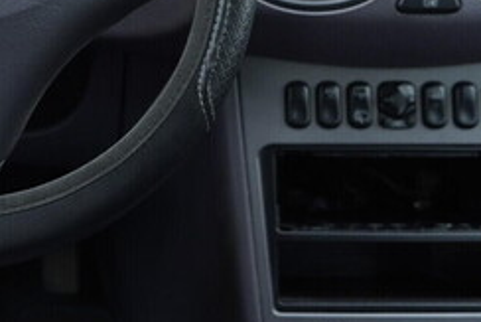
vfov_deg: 16.4
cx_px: -28
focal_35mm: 81
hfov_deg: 23.7
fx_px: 1083
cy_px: -31
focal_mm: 24
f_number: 2.8
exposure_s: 1/40
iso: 250
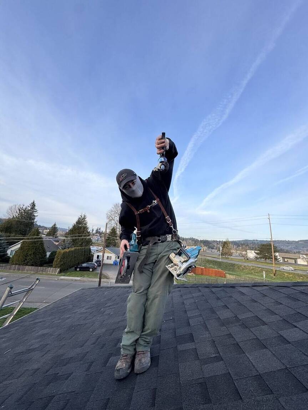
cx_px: 154
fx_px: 166
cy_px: 205
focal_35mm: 14
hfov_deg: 85.7
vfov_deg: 102.1
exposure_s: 1/357
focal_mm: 2.22
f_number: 2.2
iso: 40
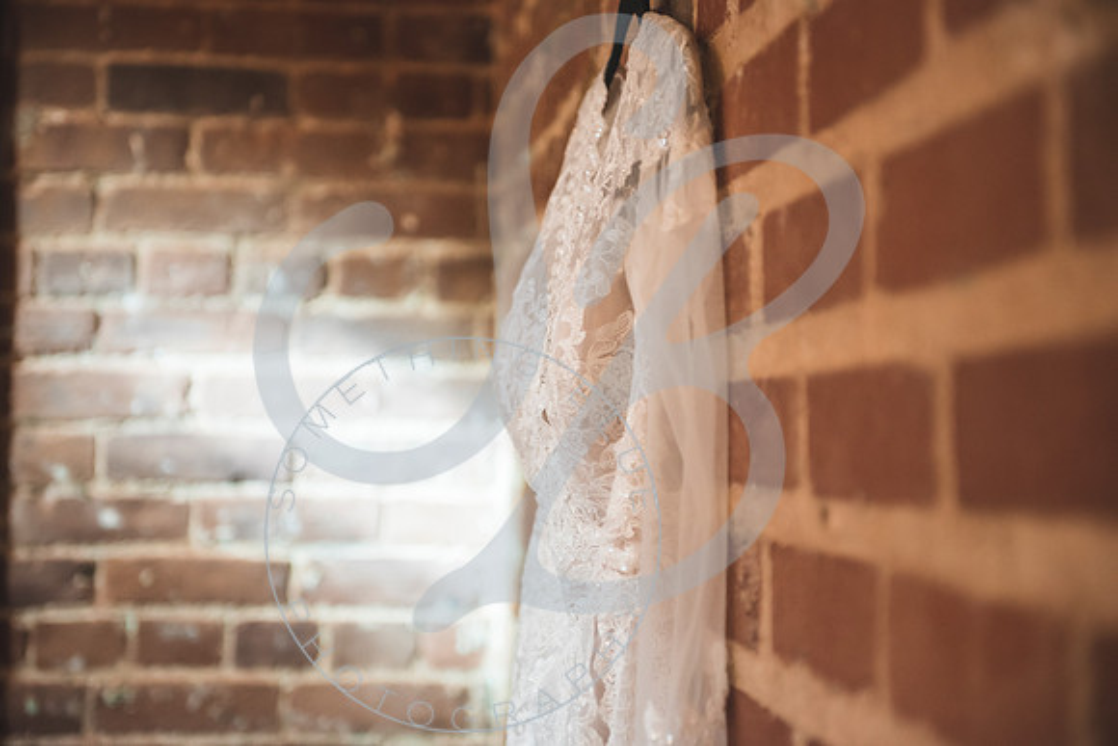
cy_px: 373
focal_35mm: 71
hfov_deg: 28.4
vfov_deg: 19.1
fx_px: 2213
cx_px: 549
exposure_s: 1/125
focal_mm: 70
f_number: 2.8
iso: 1000
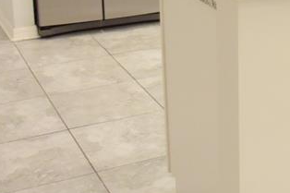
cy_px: -73
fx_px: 708
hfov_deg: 21.2
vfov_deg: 14.7
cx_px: 364
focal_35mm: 88
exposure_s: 1/60
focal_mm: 10
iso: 1600
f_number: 3.5
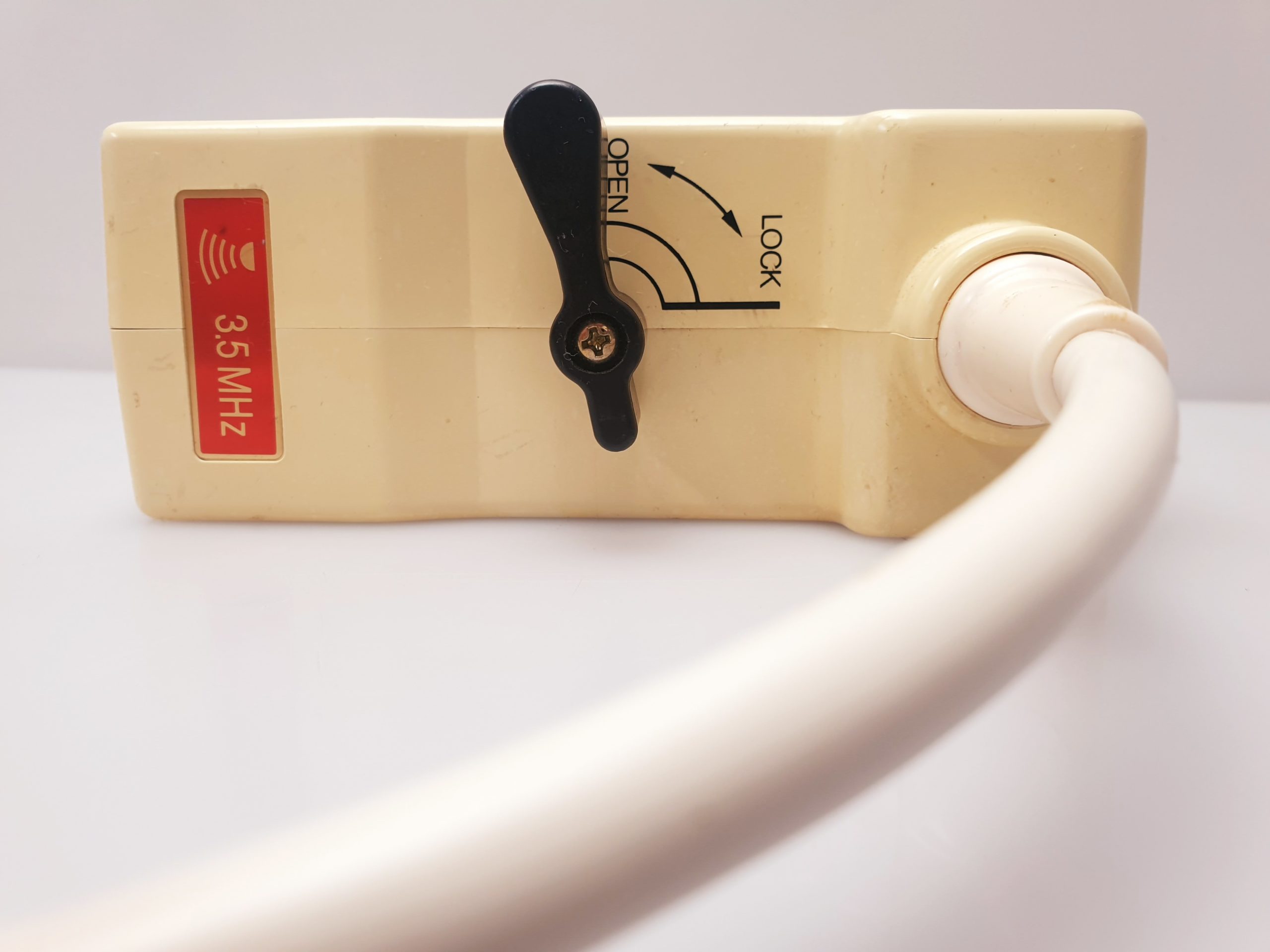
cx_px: 635
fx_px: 954
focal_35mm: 26
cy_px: 476
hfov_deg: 67.3
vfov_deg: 53.1
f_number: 2.4
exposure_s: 1/50
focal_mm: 4.3
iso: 50
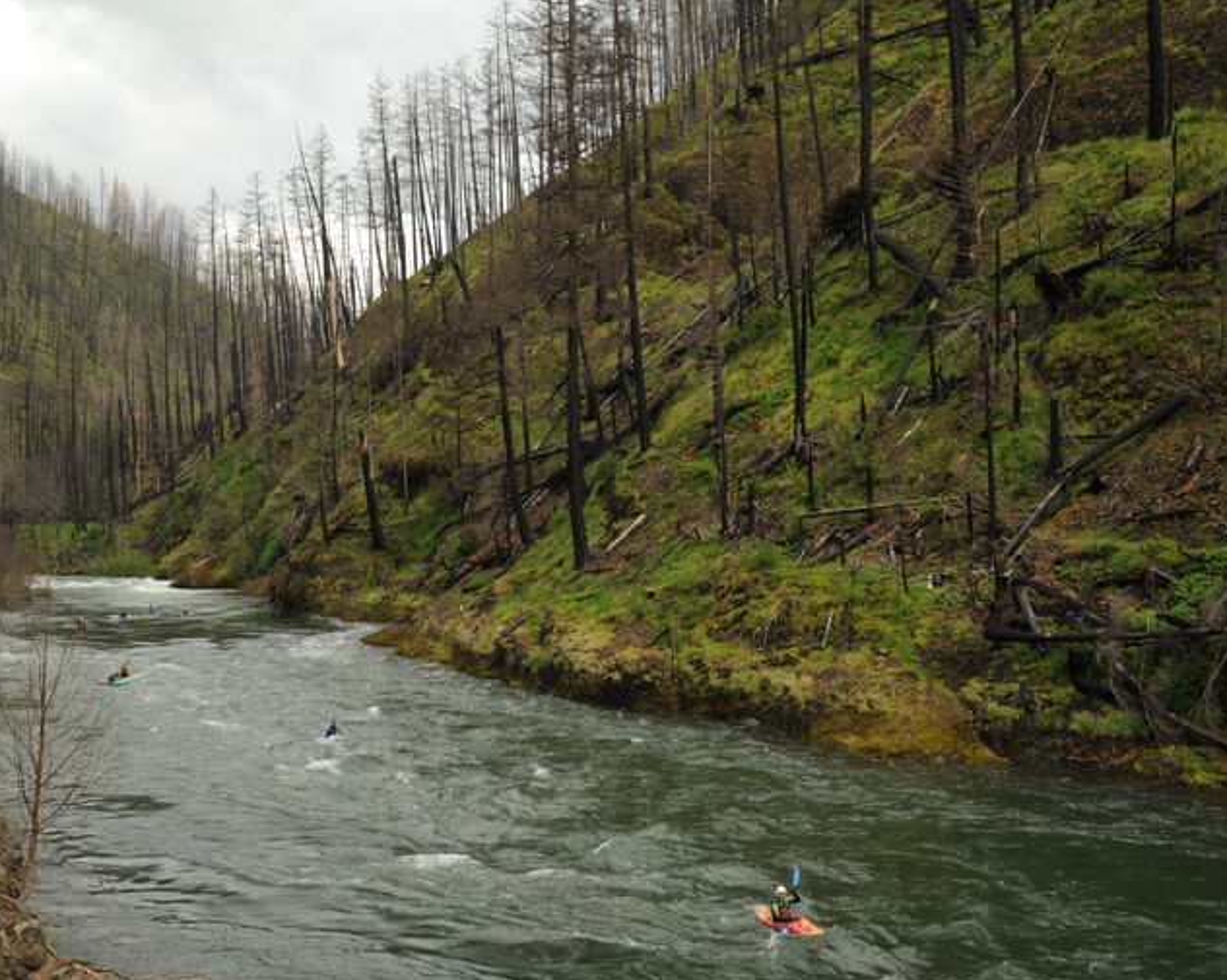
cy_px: 481
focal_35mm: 38
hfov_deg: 47.9
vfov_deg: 39.1
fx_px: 1379
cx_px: 678
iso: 400
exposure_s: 1/500
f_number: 5
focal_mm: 32
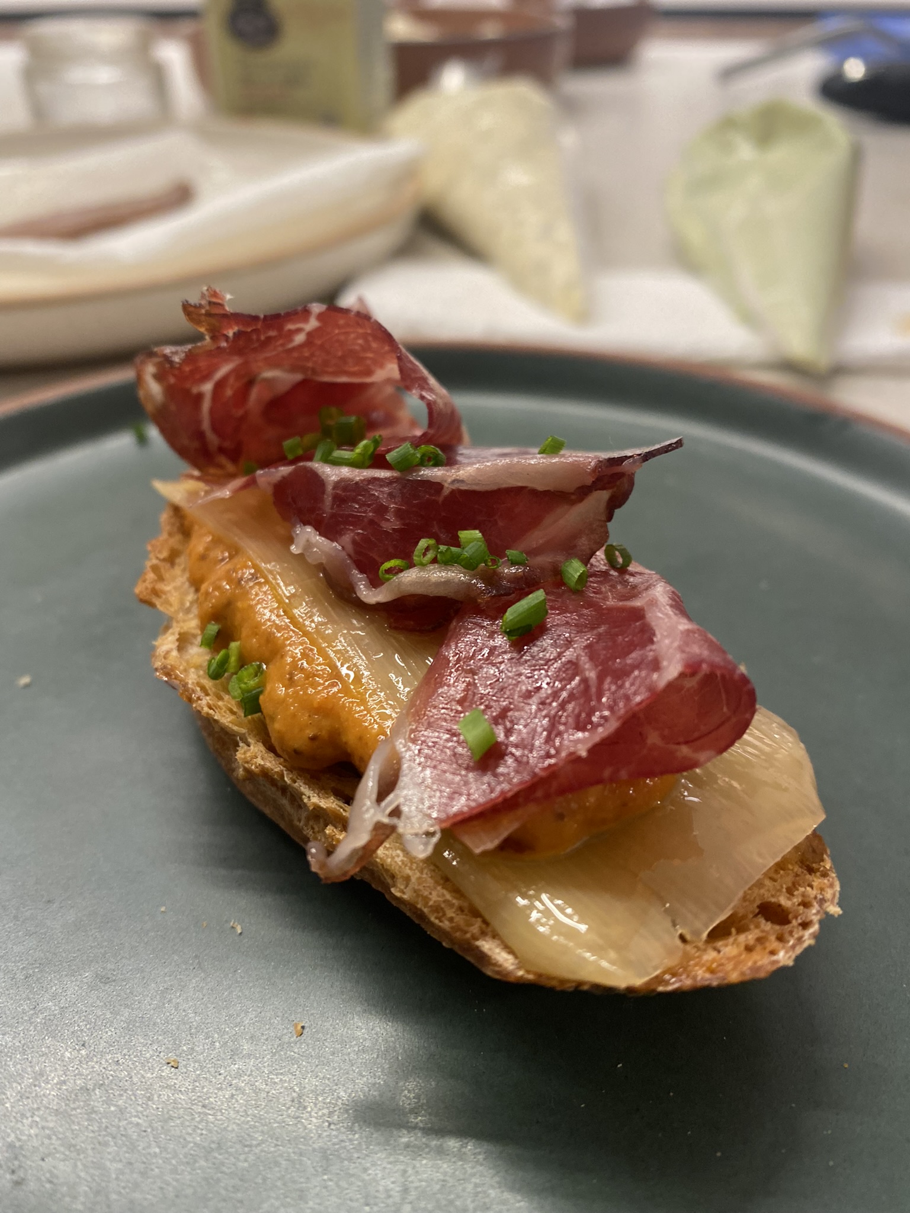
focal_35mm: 26
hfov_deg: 53.1
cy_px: 606
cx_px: 455
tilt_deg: -33.7
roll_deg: +0.8
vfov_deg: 67.3
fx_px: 911
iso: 160
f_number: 1.8
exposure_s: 1/50
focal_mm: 4.25
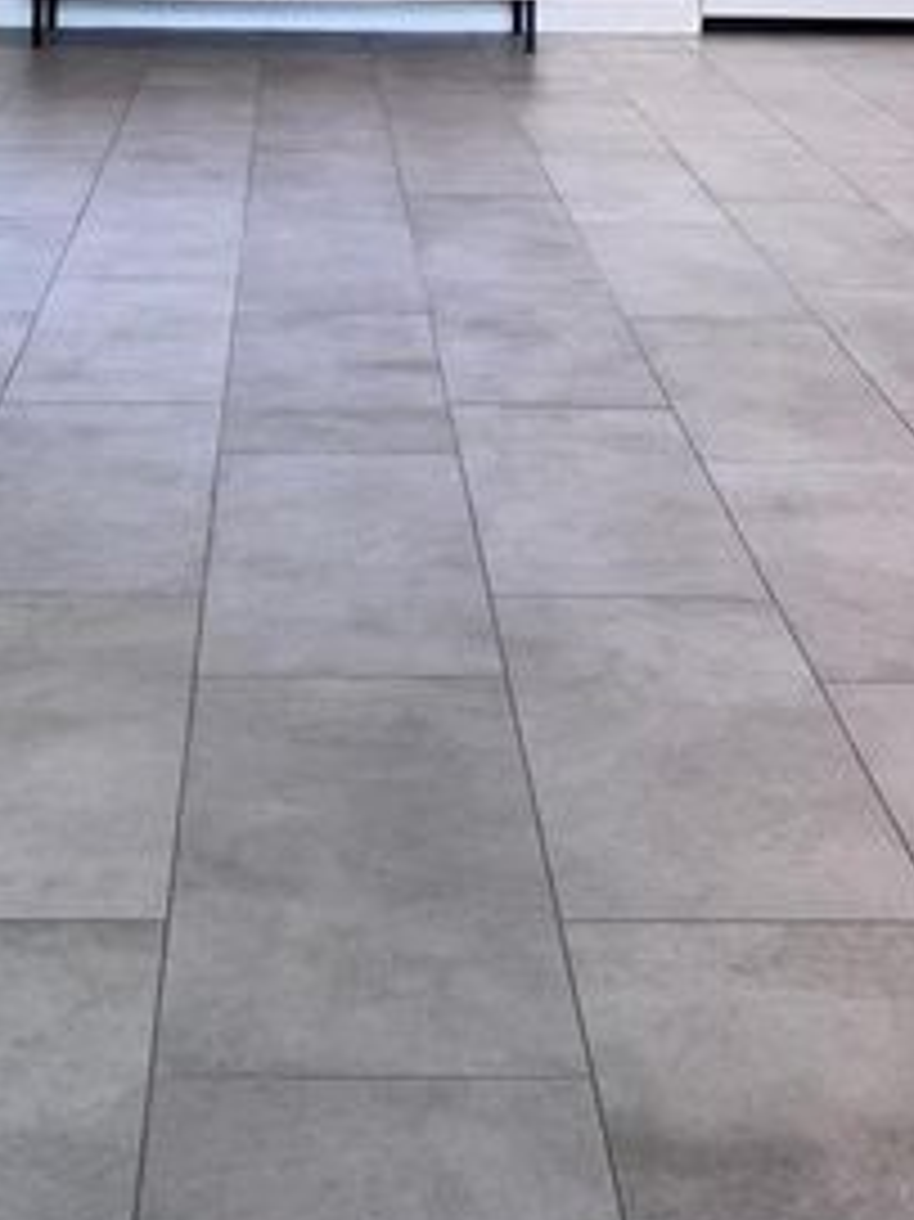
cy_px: -169
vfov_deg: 29.1
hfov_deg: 24.7
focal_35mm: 59
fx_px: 2079
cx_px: 329
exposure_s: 1/60
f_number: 1.78
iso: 125
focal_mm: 6.76
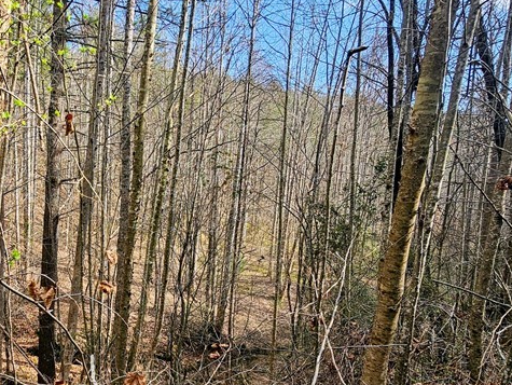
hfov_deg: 60.7
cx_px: 143
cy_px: 248
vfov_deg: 49.2
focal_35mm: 28
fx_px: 414
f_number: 2.2
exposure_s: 1/838
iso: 50
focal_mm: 2.2
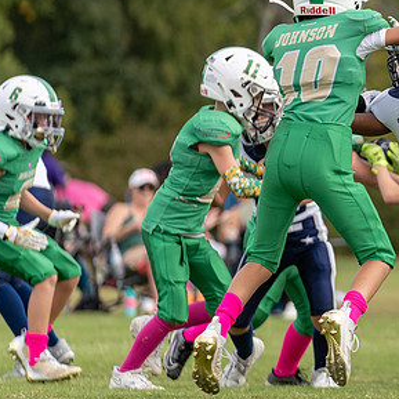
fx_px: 8333
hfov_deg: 2.7
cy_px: 235
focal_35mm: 639
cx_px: 637
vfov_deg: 2.7
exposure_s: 1/1250
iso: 200
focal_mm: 200
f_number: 3.5
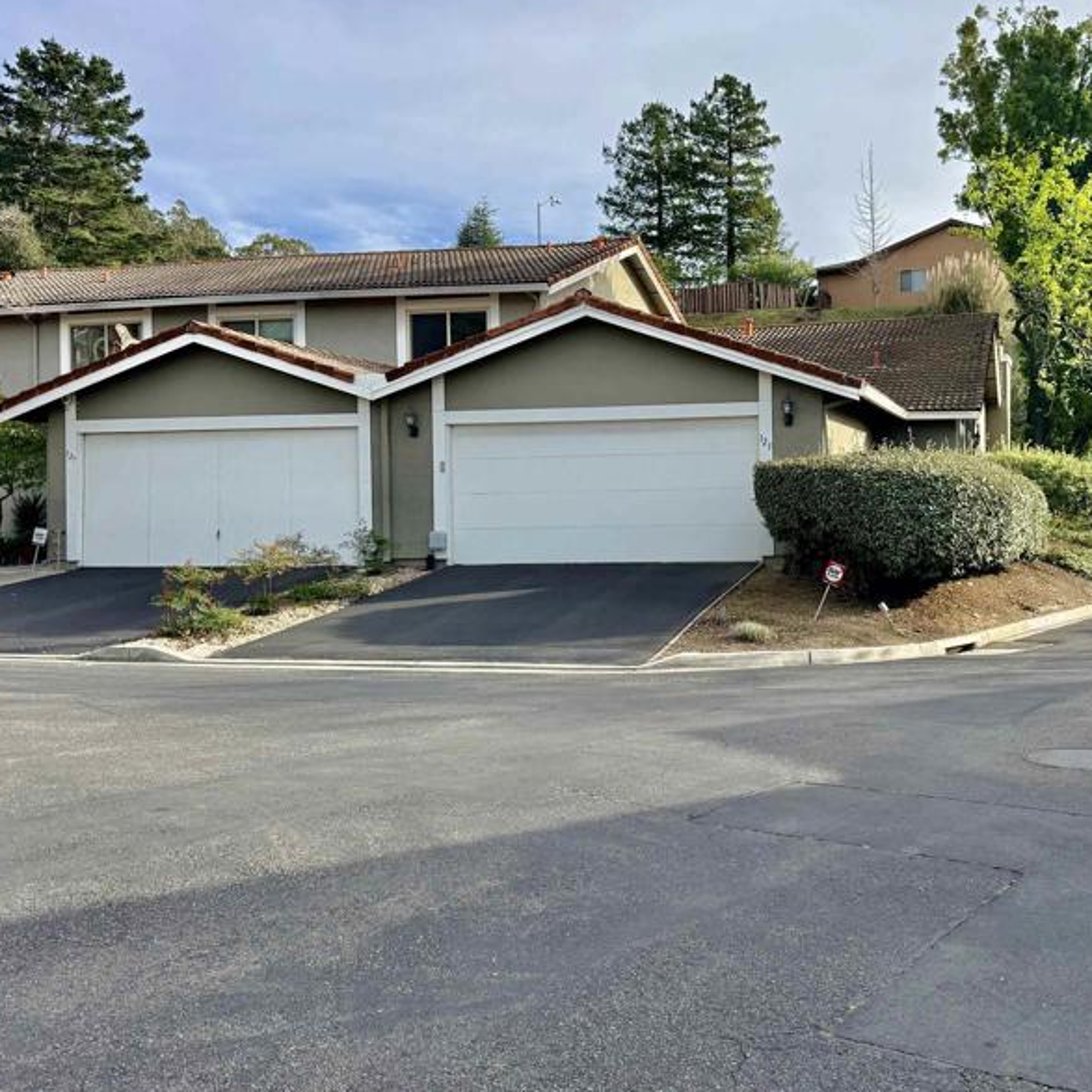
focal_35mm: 37
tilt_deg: -0.2
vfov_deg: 44.9
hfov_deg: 44.1
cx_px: 755
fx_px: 1321
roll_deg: +0.7
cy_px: 519
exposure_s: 1/2299
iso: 100
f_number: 1.78
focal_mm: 6.76
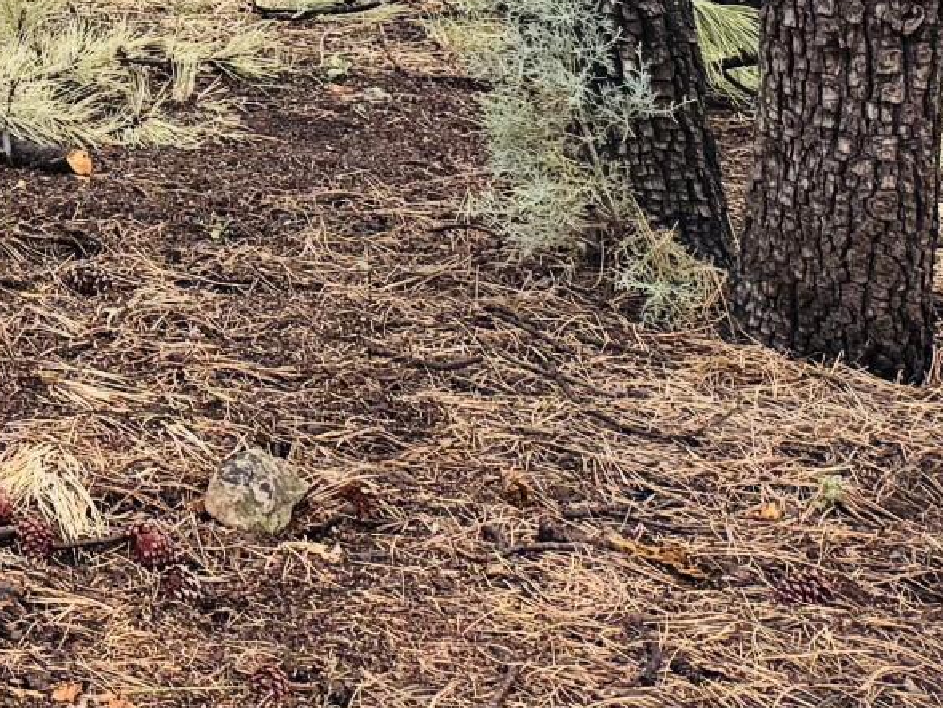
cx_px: -1125
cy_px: -913
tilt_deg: +6.3
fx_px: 3325
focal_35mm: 122
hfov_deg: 13.2
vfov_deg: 10.6
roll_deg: +0.5
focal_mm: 6.76
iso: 100
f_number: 1.78
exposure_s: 1/146
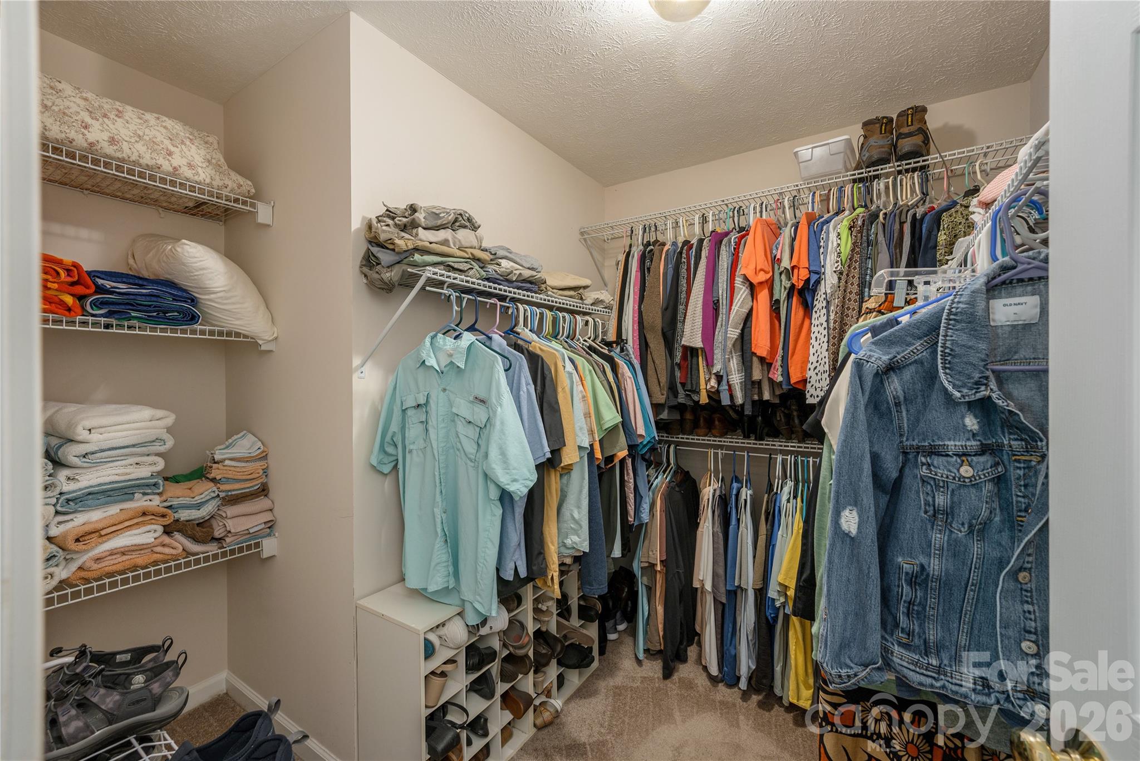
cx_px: 570
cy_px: 380
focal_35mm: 14
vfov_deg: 81.3
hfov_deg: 104.2
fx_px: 444
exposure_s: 1/200
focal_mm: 14
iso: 320
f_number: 7.1
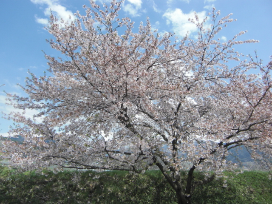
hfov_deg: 63.4
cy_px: 102
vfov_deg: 49.7
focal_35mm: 28
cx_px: 136
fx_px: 220
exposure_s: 1/200
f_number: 7
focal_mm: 4.9
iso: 50
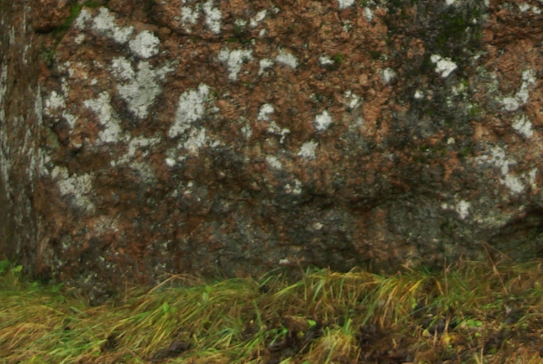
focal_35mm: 216
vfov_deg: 6.3
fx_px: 3262
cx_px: 421
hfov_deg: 9.5
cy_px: -256
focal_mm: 32.5
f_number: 4
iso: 200
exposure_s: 1/45
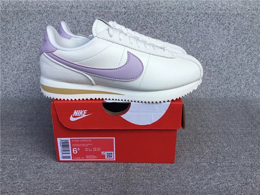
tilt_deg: -21.3
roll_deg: -0.5
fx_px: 233
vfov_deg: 45.4
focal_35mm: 31
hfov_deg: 58.4
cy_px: 98
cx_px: 130
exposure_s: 1/612
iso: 25
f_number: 2.4
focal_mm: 3.3
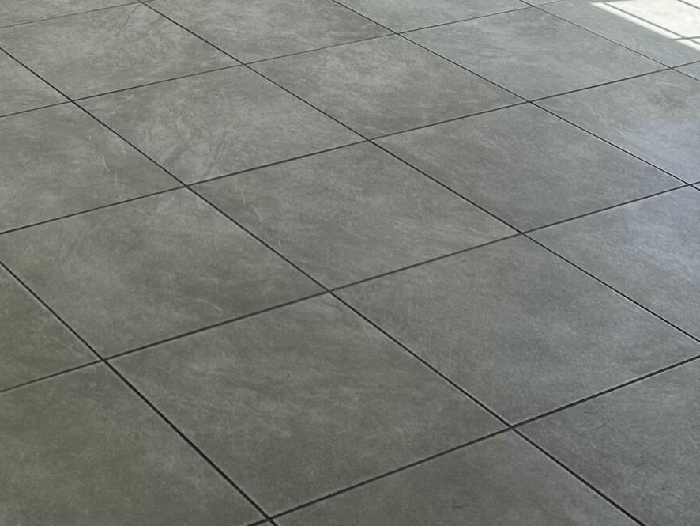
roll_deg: -2.2
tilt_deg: -7.0
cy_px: -336
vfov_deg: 15.1
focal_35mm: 88
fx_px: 1780
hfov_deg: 22.1
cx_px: 189
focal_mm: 5.7
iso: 50
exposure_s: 1/604
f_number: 1.5
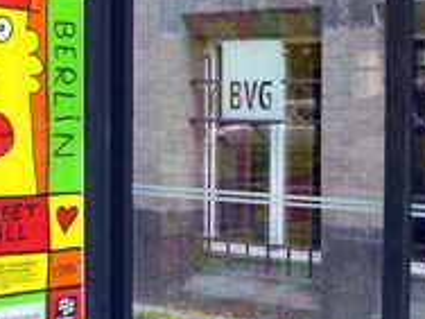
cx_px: 226
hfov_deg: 19.4
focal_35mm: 101
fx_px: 1240
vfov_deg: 14.6
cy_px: 157
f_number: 2.7
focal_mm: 6.2
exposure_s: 1/125
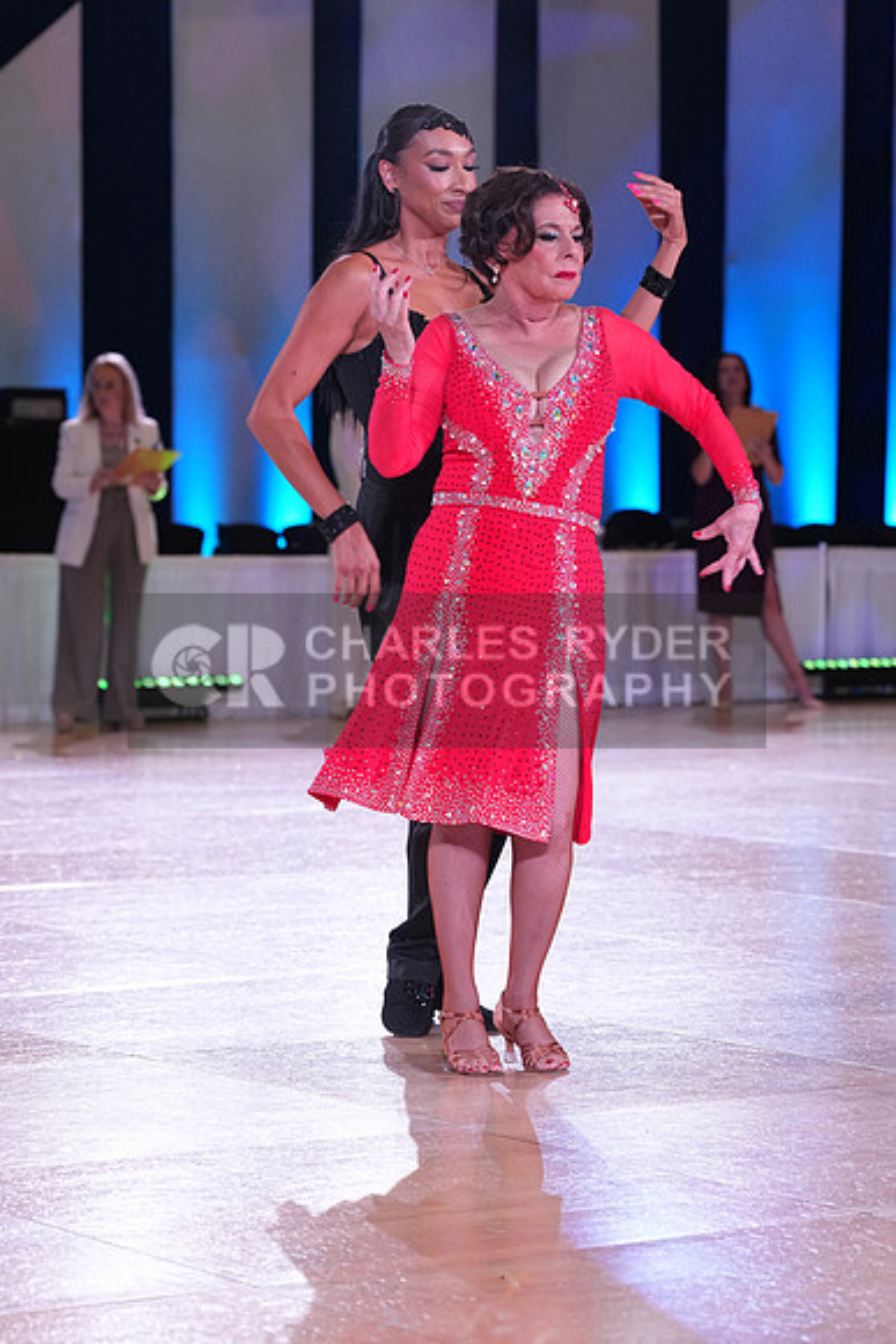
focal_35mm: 108
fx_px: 4029
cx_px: 448
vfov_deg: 18.9
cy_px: 672
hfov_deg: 12.7
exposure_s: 1/250
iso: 2500
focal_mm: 108
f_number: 5
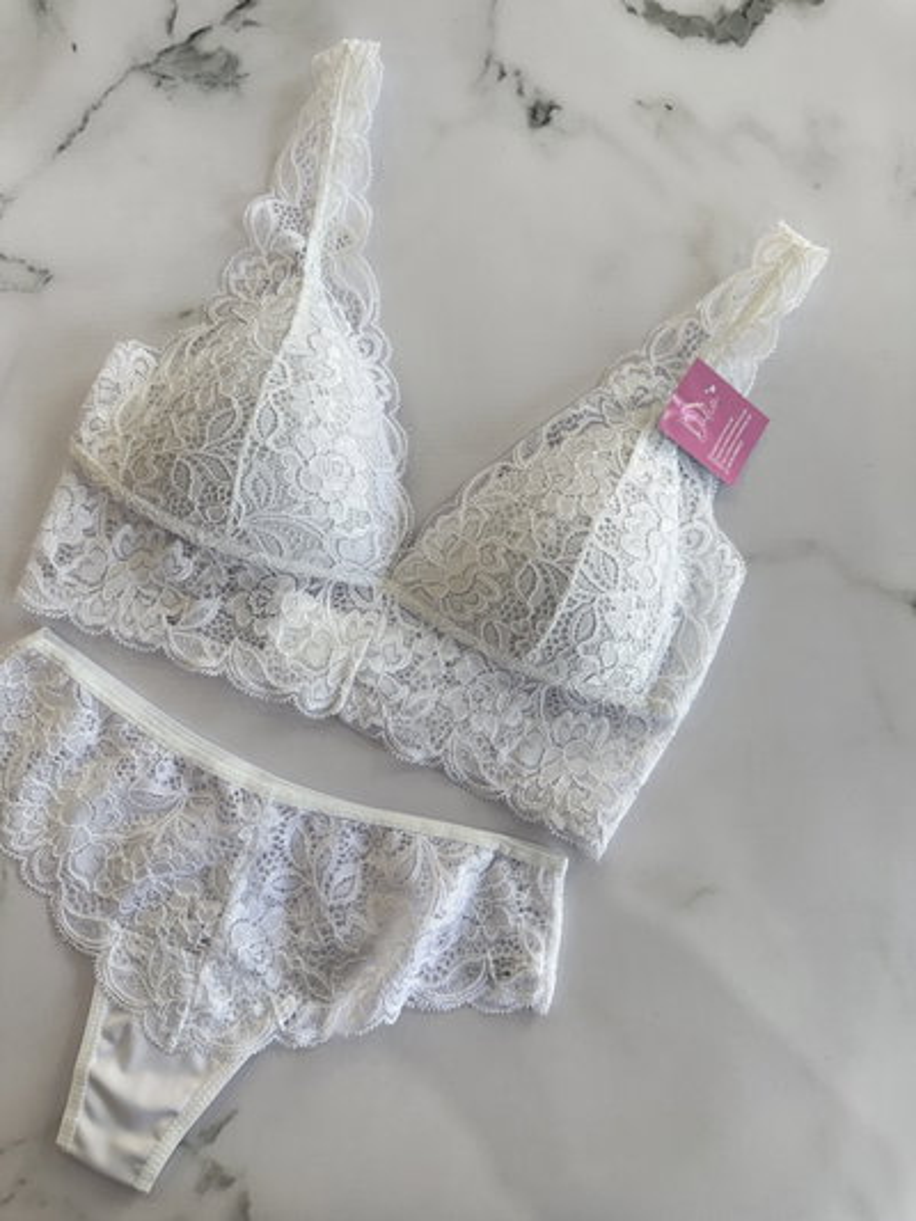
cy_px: 610
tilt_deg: -83.7
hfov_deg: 56.8
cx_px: 458
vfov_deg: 71.6
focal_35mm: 24
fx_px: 846
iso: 64
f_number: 1.78
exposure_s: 1/121
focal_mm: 6.76
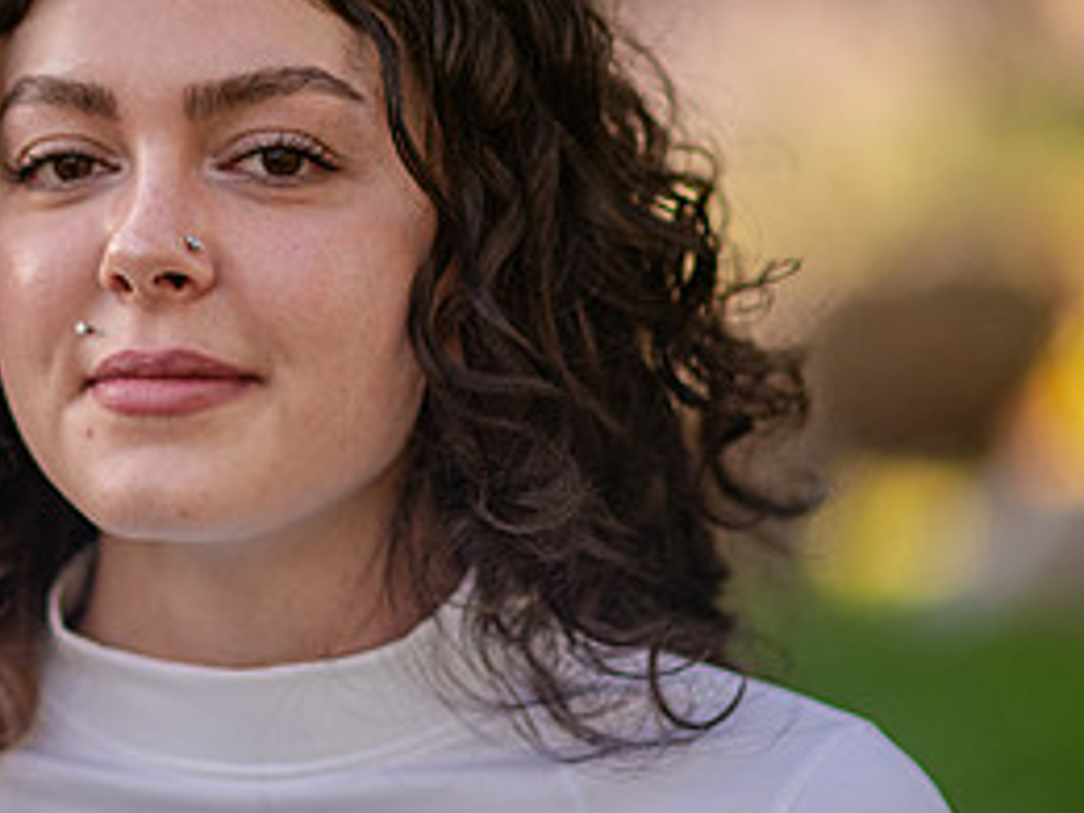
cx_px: 122
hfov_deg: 7.9
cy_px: 307
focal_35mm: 250
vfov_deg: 5.9
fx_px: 7829
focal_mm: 105
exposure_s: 1/3200
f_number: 2
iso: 800
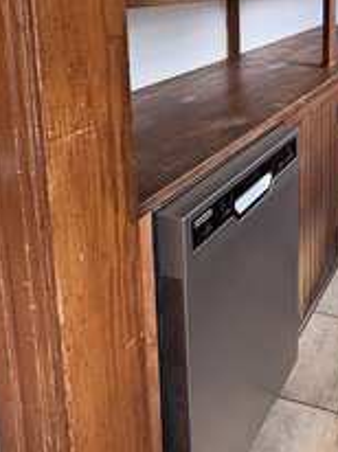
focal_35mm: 34
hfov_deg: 34.4
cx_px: 394
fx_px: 444
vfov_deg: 46.8
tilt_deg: -6.9
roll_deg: -1.7
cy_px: 20
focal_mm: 2.22
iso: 320
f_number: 2.2
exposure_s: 1/60
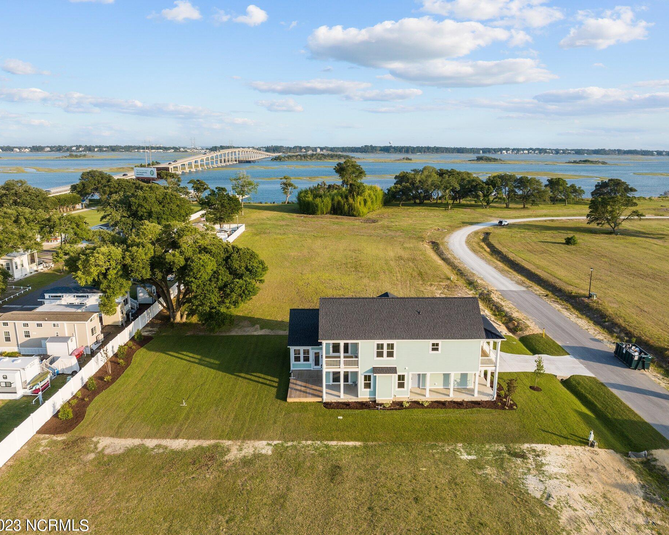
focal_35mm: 26
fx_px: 515
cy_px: 272
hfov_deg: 66.0
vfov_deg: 54.9
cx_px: 346
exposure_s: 1/200
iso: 100
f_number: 3.5
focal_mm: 12.29
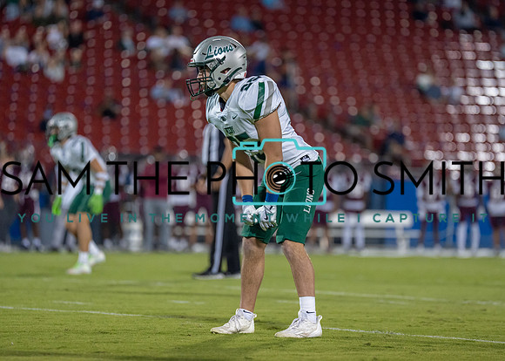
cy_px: 190
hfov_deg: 8.0
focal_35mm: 252
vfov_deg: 5.7
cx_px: 269
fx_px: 3615
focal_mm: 200
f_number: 2.8
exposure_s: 1/1600
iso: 2500
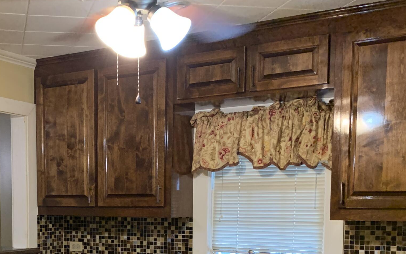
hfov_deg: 36.9
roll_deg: -0.5
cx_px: 115
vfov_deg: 22.8
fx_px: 598
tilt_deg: -6.5
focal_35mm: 54
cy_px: 266
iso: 500
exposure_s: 1/30
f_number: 1.8
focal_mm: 4.25
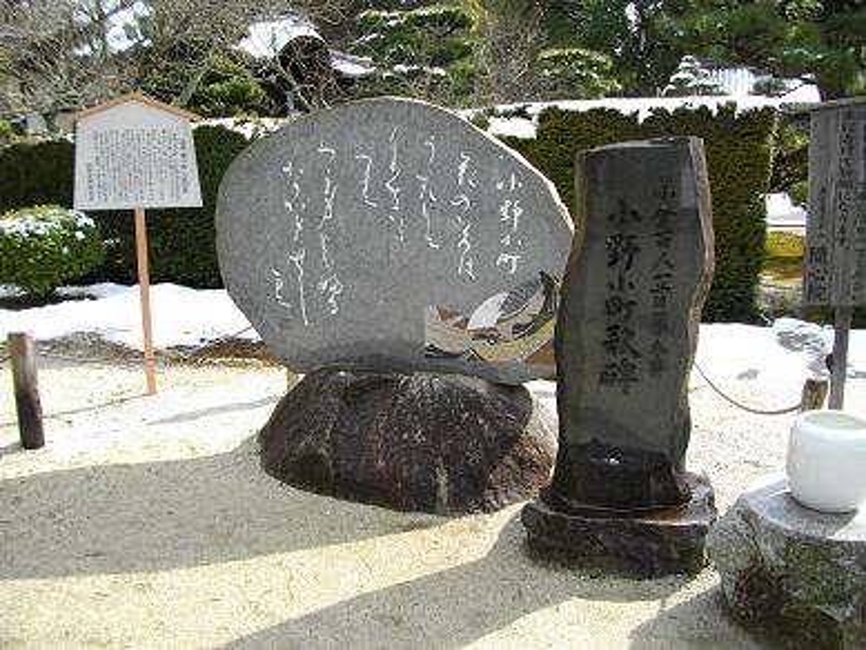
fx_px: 801
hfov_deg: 56.8
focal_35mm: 32
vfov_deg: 44.2
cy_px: 325
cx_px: 433
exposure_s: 1/400
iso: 100
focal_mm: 5.7
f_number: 2.9
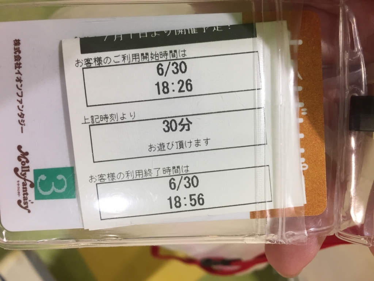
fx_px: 313
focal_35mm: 29
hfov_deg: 61.7
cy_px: 140
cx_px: 187
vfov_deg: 48.2
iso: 50
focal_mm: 4.15
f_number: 2.2
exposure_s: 1/30
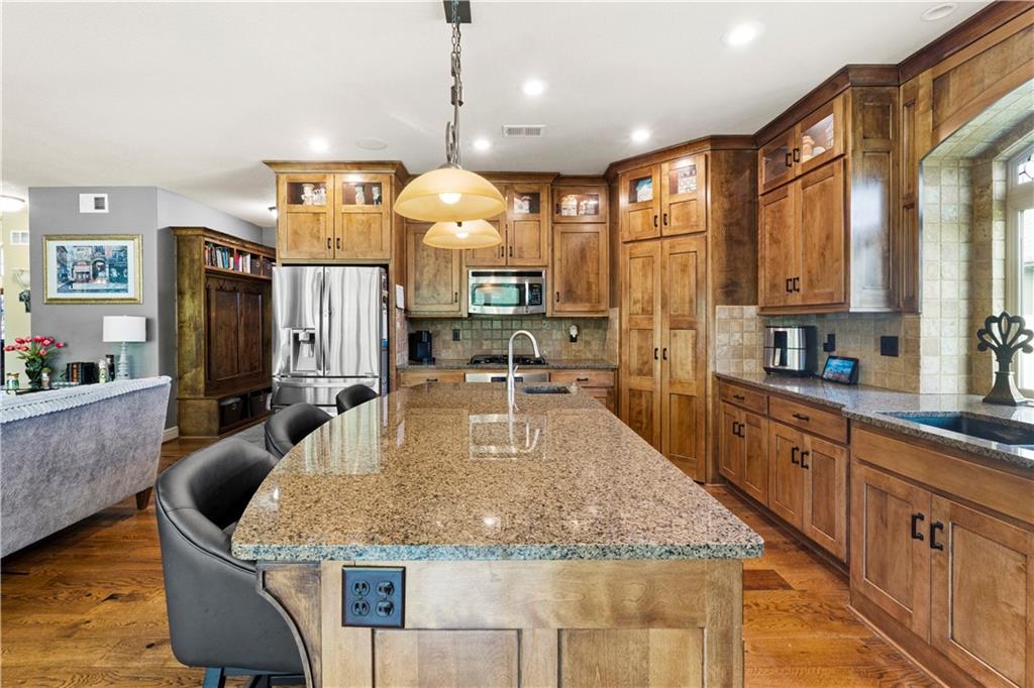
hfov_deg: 100.4
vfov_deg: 77.3
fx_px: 431
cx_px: 517
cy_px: 344
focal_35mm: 15
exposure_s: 1/2
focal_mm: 10
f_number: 8
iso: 400
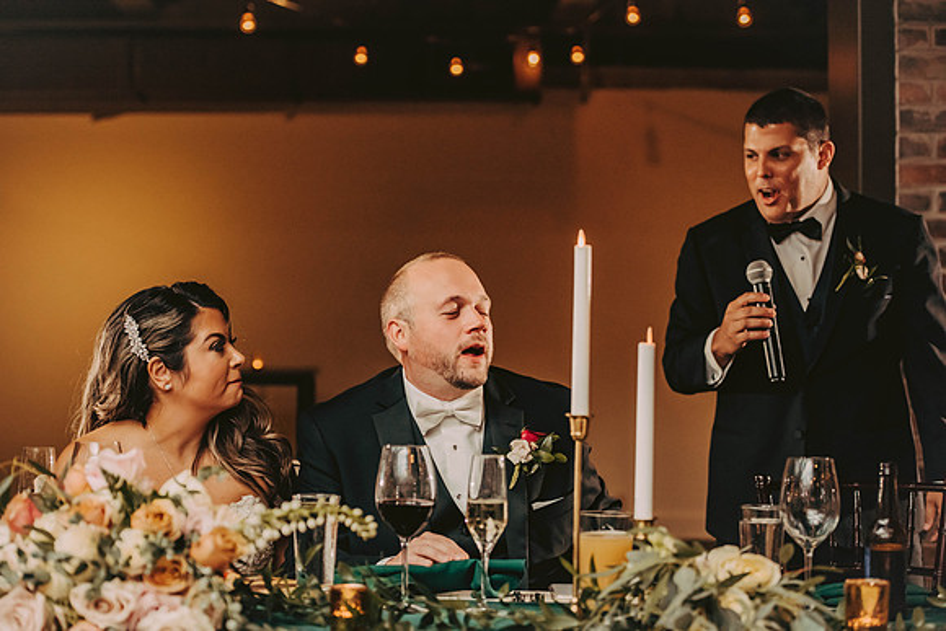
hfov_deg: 28.8
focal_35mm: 70
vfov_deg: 19.5
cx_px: 473
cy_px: 316
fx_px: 1840
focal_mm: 70
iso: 1600
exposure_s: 1/200
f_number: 3.2
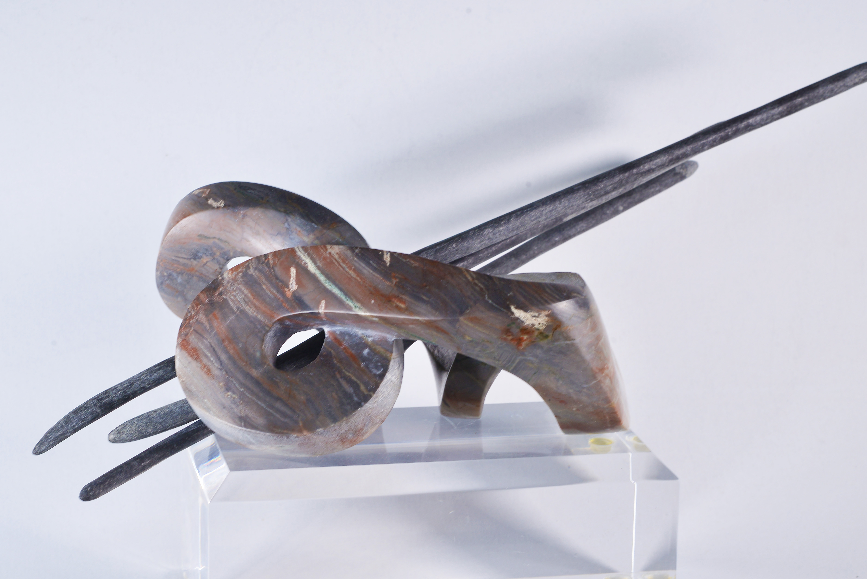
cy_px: 335
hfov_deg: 20.2
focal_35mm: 101
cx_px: 406
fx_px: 2433
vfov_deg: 13.6
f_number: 14
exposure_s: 1/80
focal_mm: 85
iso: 200
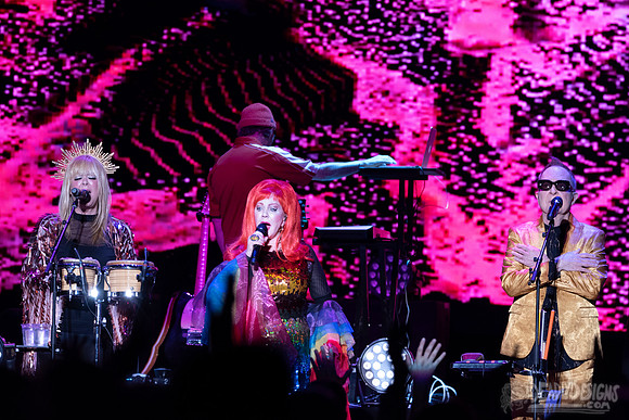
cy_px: 151
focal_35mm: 461
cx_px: 263
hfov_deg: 4.5
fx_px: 8058
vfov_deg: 3.0
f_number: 5.6
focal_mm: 360
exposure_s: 1/160
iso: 2500
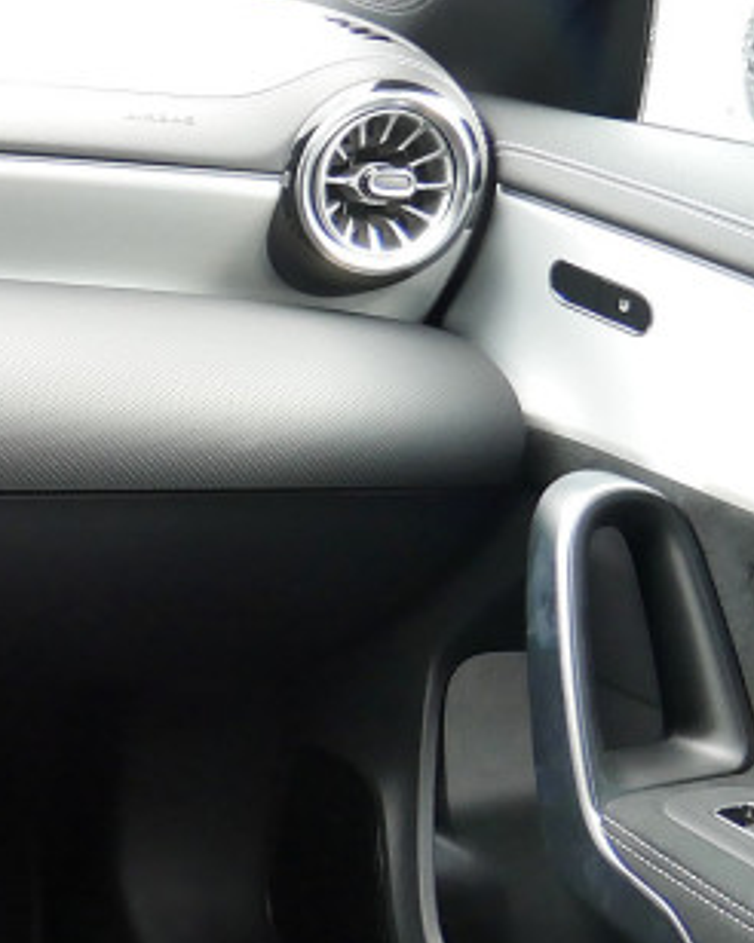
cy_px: 753
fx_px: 2178
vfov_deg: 24.1
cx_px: -754
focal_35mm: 78
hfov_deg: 15.6
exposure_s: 1/60
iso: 500
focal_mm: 12
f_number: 4
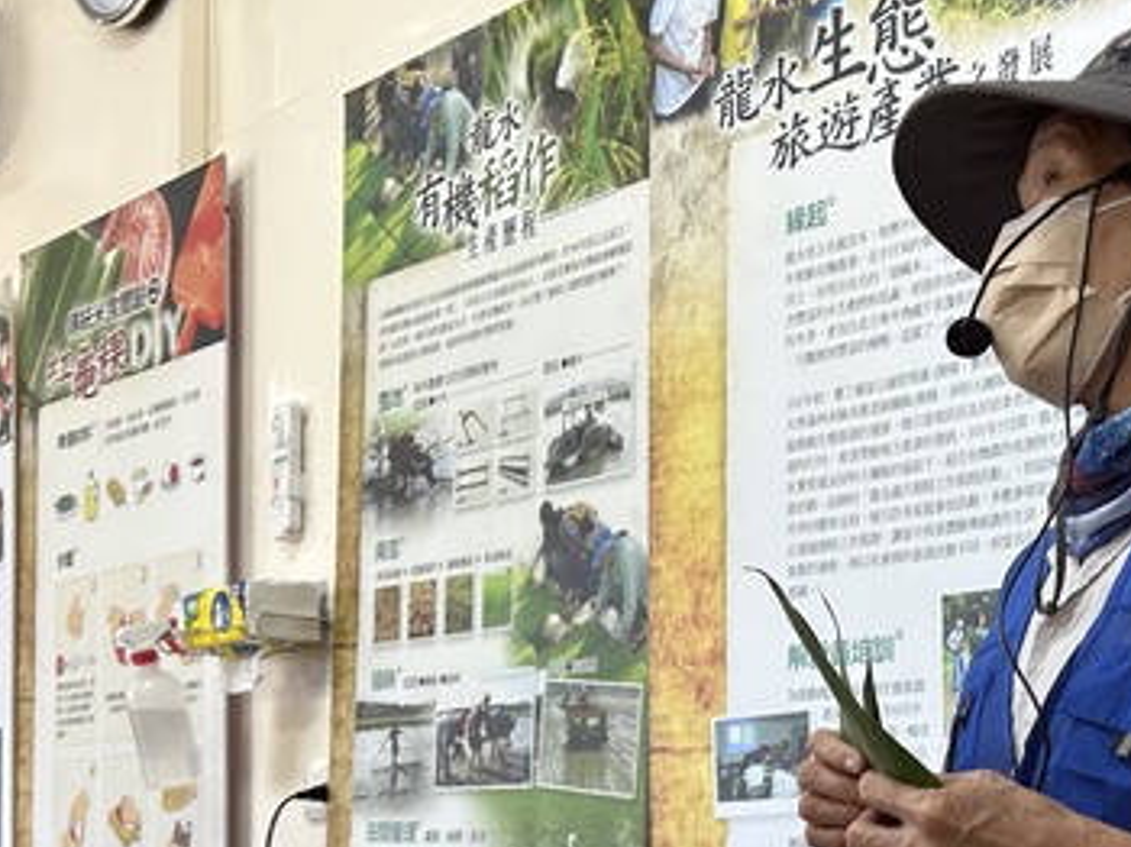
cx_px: 1044
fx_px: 1894
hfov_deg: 31.5
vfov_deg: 24.8
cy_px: 681
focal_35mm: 58
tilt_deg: +2.2
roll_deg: +0.3
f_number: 1.5
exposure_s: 1/120
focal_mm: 5.7
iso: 100
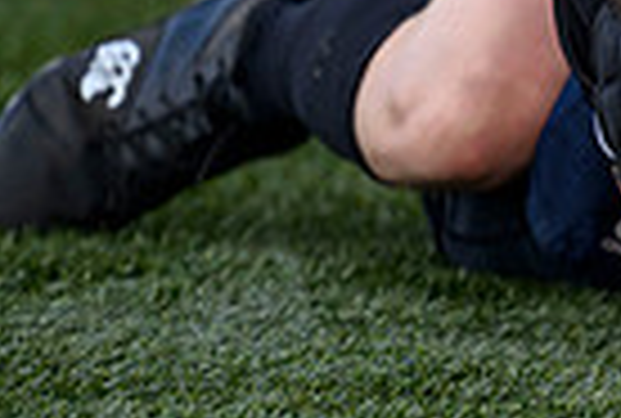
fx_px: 32259
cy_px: -5
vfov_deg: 0.7
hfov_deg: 1.1
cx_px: 1302
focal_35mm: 1864
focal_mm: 400
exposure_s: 1/2000
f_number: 2.8
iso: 500
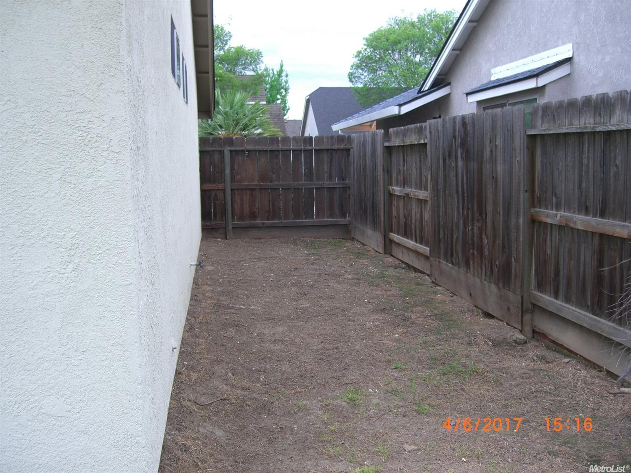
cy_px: 236
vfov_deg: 37.7
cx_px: 316
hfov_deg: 49.0
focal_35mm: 38
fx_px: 692
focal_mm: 7.9
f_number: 2.8
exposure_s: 1/100
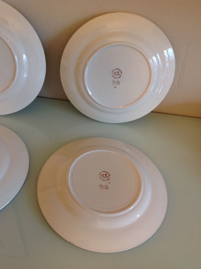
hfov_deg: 40.6
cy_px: 134
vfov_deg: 52.7
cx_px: 100
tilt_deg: -47.0
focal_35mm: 35
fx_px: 272
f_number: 2.4
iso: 160
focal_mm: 4.28
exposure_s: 1/17
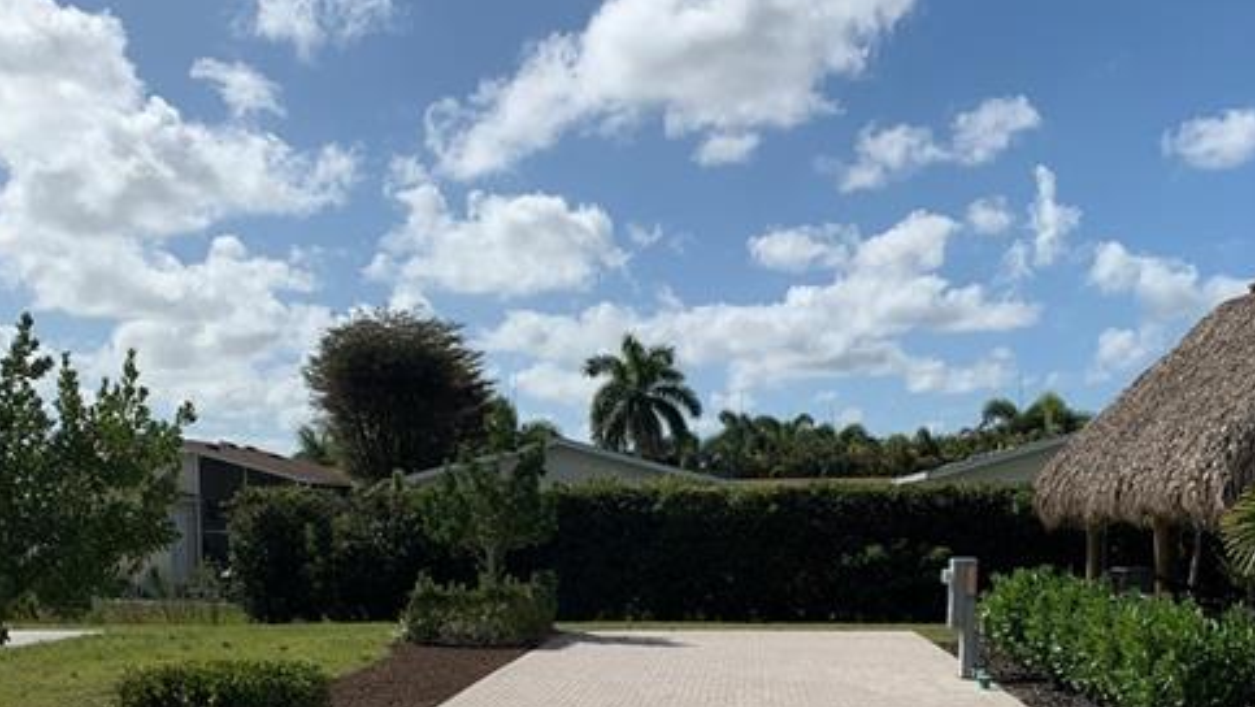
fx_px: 1498
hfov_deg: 45.5
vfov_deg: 25.4
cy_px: 681
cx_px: 642
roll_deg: +1.8
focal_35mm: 45
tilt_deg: -5.8
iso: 25
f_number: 1.8
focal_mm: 4.25
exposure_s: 1/4902
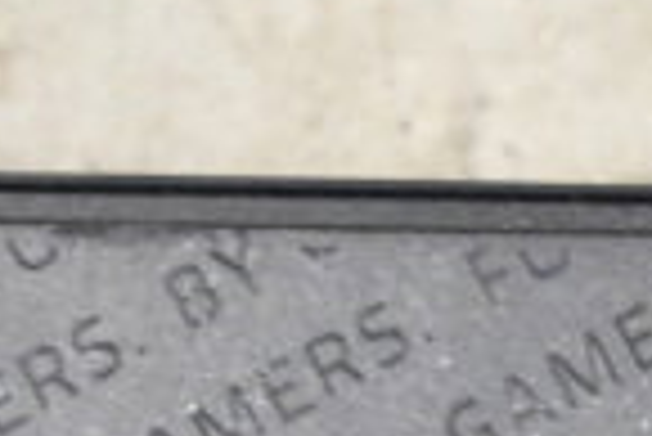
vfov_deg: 5.3
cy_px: 892
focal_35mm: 252
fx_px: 4568
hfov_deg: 8.0
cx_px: 904
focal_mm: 40
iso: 14400
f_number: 4.8
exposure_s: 1/60
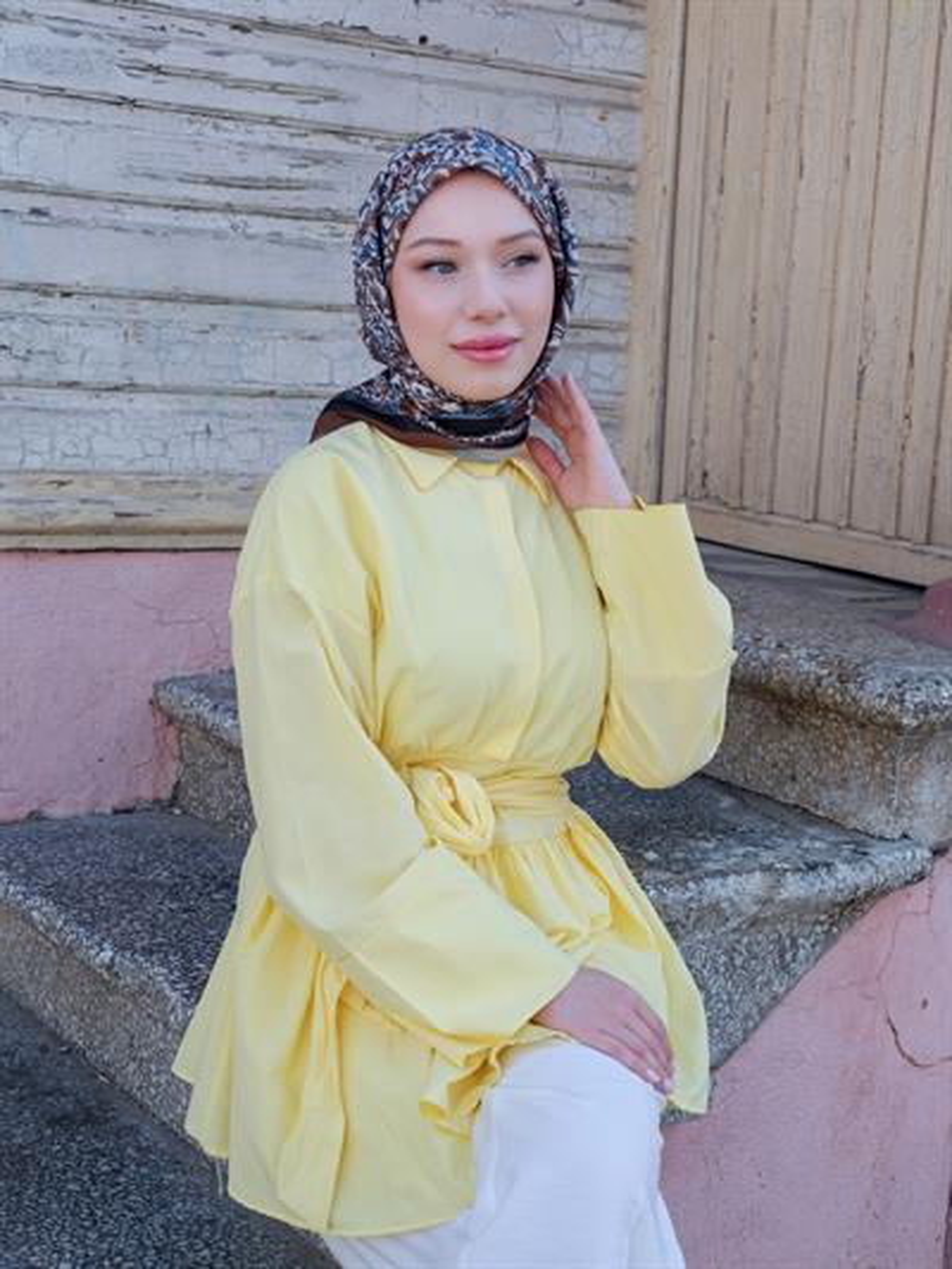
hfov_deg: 26.6
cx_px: 476
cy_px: 634
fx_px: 2016
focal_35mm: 55
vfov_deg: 34.9
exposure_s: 1/210
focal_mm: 70
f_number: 7.1
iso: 320
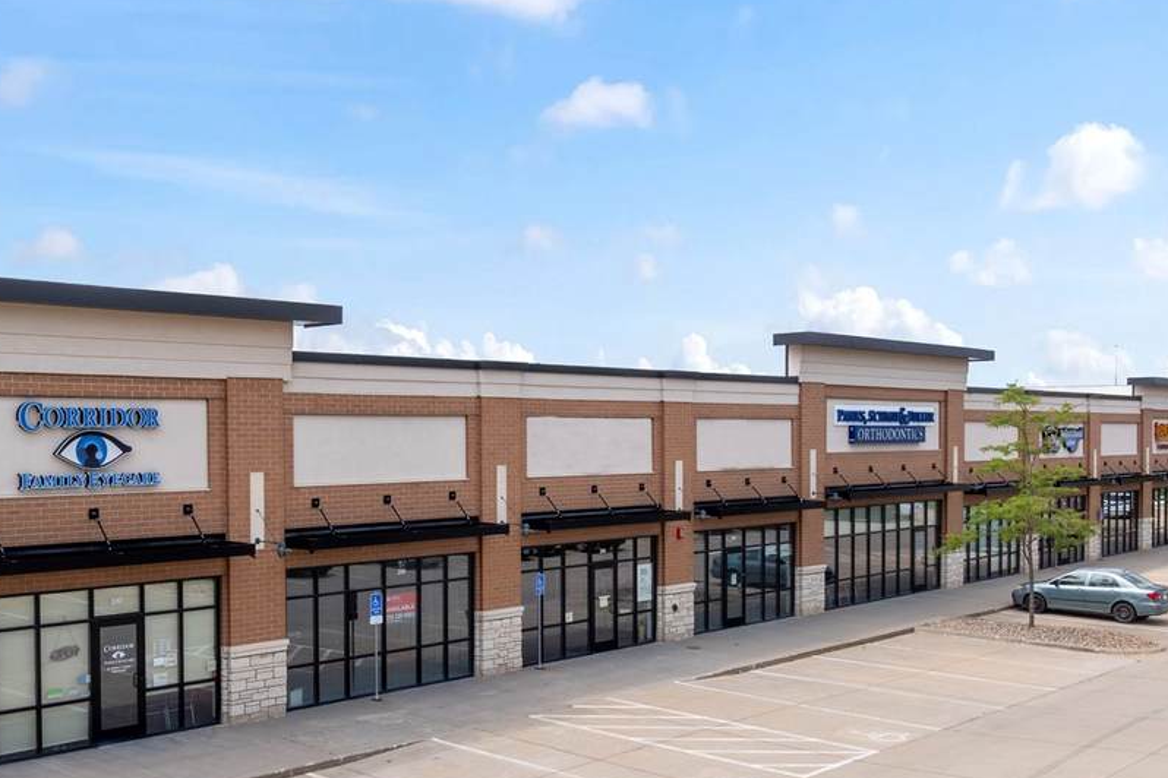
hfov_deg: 48.2
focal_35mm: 40
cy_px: 471
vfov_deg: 33.3
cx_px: 470
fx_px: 1298
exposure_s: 1/320
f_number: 8
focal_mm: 12.29
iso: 100
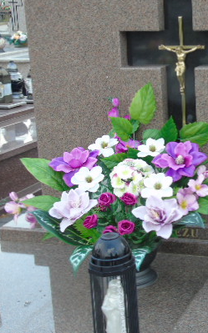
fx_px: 617
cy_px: 145
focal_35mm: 68
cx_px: 239
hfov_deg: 18.3
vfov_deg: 30.2
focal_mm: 7.1
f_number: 3.9
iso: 80
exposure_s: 1/125
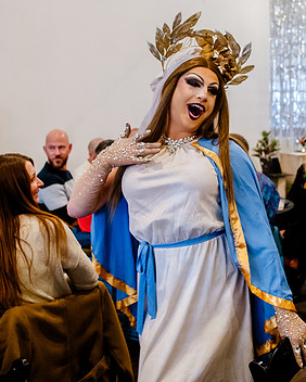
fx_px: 520
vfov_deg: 40.2
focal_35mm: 46
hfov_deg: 32.2
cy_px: 163
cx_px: 224
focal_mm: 24
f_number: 2.8
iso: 5000
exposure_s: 1/80
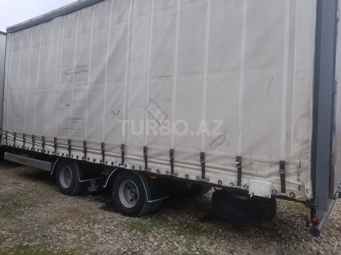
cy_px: 128
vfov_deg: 53.1
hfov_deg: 67.3
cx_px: 170
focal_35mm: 26
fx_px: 256
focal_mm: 4.25
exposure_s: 1/486
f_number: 1.7
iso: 50
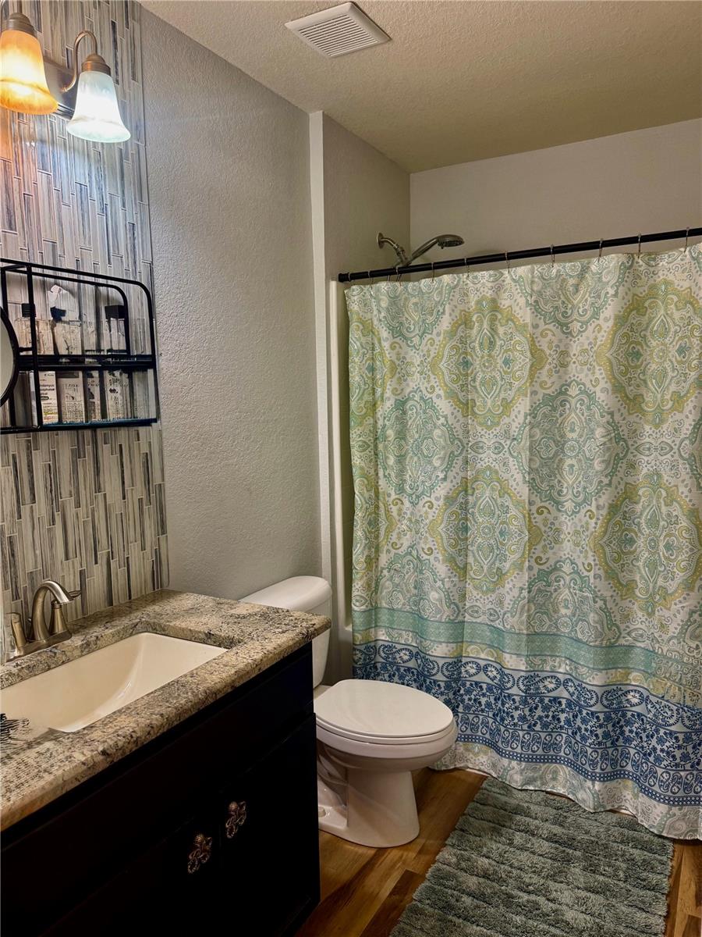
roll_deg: +1.1
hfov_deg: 56.8
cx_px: 351
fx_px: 649
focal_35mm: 24
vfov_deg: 71.6
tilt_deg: -5.7
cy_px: 468
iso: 125
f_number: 1.78
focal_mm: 6.76
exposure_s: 1/60
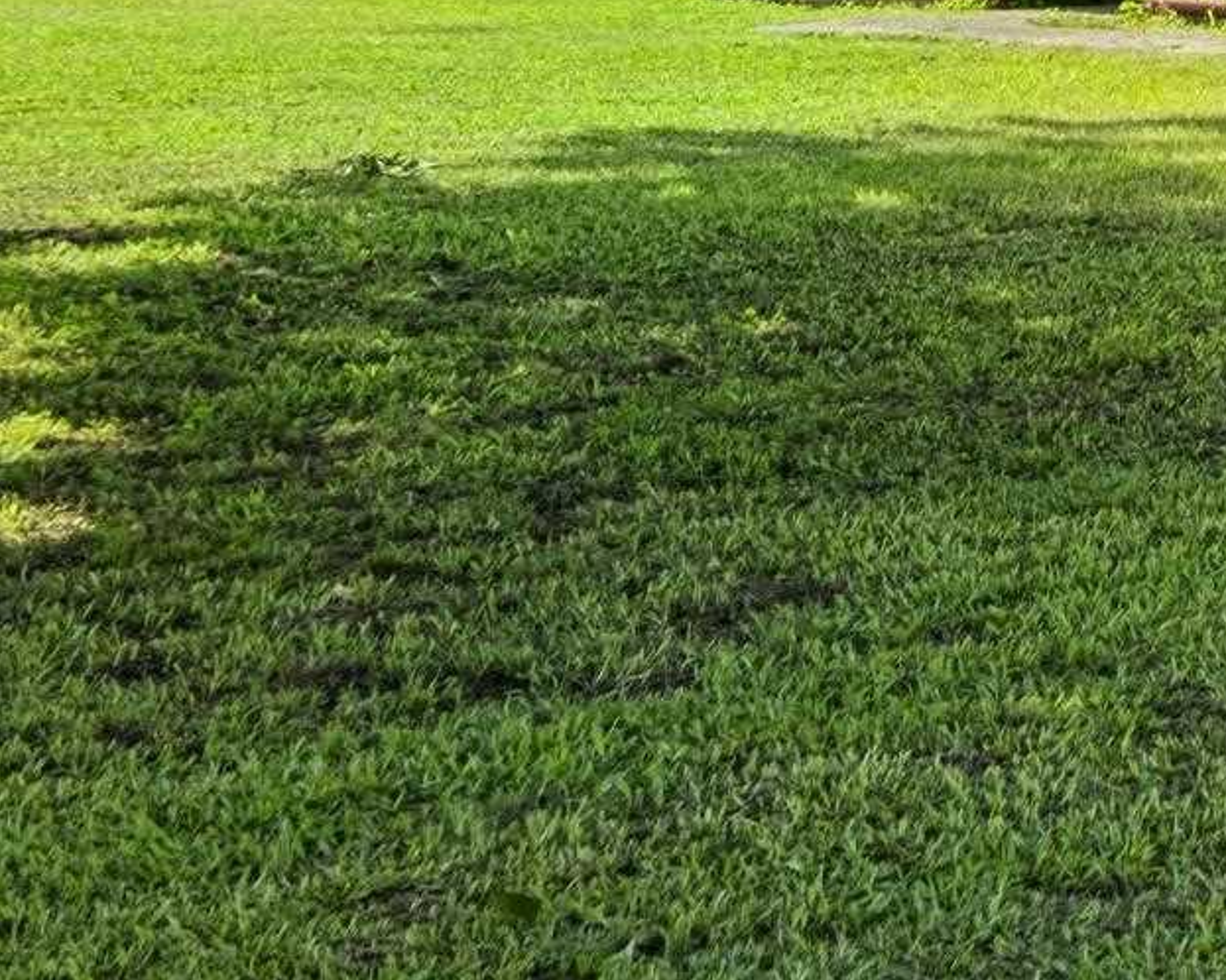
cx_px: 2175
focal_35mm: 113
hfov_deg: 14.9
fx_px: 4099
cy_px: -524
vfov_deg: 12.9
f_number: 8
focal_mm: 20
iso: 200
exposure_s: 1/60
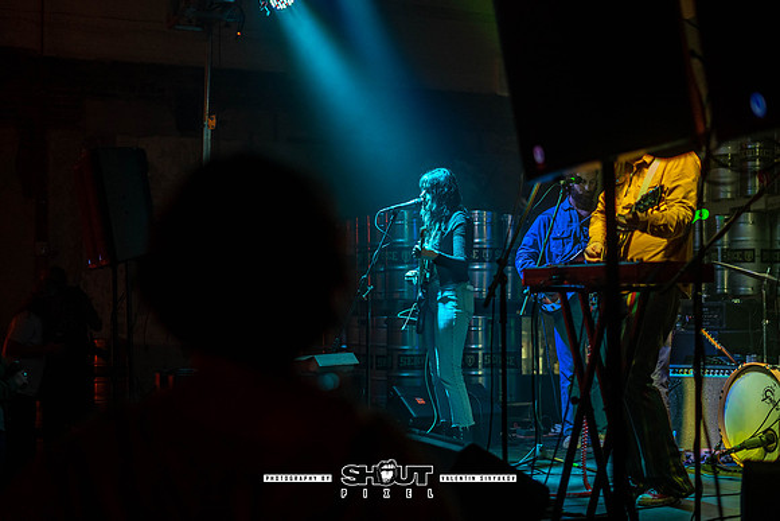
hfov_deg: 34.5
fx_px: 1253
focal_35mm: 58
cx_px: 448
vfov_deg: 23.5
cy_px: 281
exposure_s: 1/200
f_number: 1.8
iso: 800
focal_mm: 50
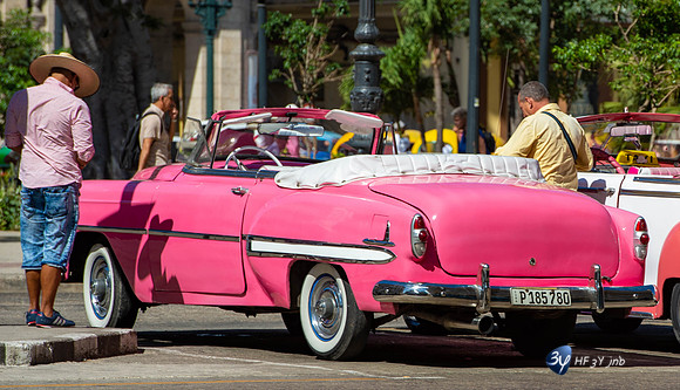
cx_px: 537
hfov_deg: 6.7
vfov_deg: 3.8
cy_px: 248
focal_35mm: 321
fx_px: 5813
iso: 100
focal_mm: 195
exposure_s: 1/320
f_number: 9
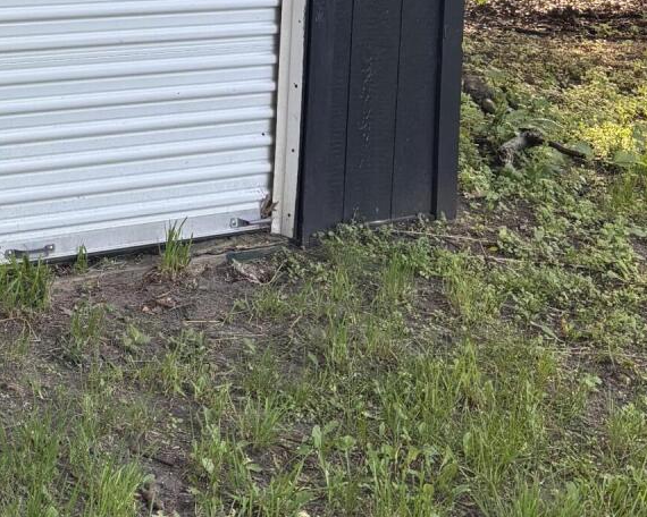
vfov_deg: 16.2
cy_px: -180
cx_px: -168
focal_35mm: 89
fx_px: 1704
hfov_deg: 19.9
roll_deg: -2.3
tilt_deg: -3.3
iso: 40
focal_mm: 5.96
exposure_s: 1/121
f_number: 1.6
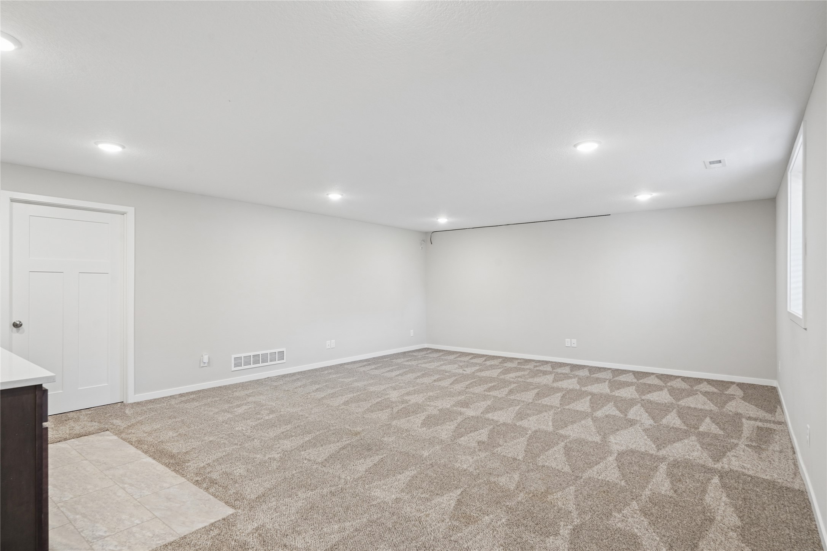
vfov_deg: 65.9
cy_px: 276
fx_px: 425
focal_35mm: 18
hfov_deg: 88.4
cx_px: 414
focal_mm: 18.5
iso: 400
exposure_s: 1/5
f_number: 9
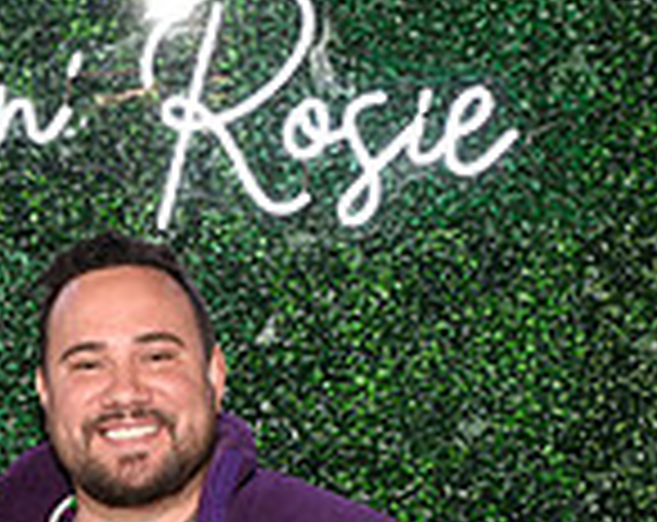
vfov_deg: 12.7
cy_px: 713
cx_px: 54
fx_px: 2250
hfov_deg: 16.4
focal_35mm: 116
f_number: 6.3
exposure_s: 1/60
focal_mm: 31
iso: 500
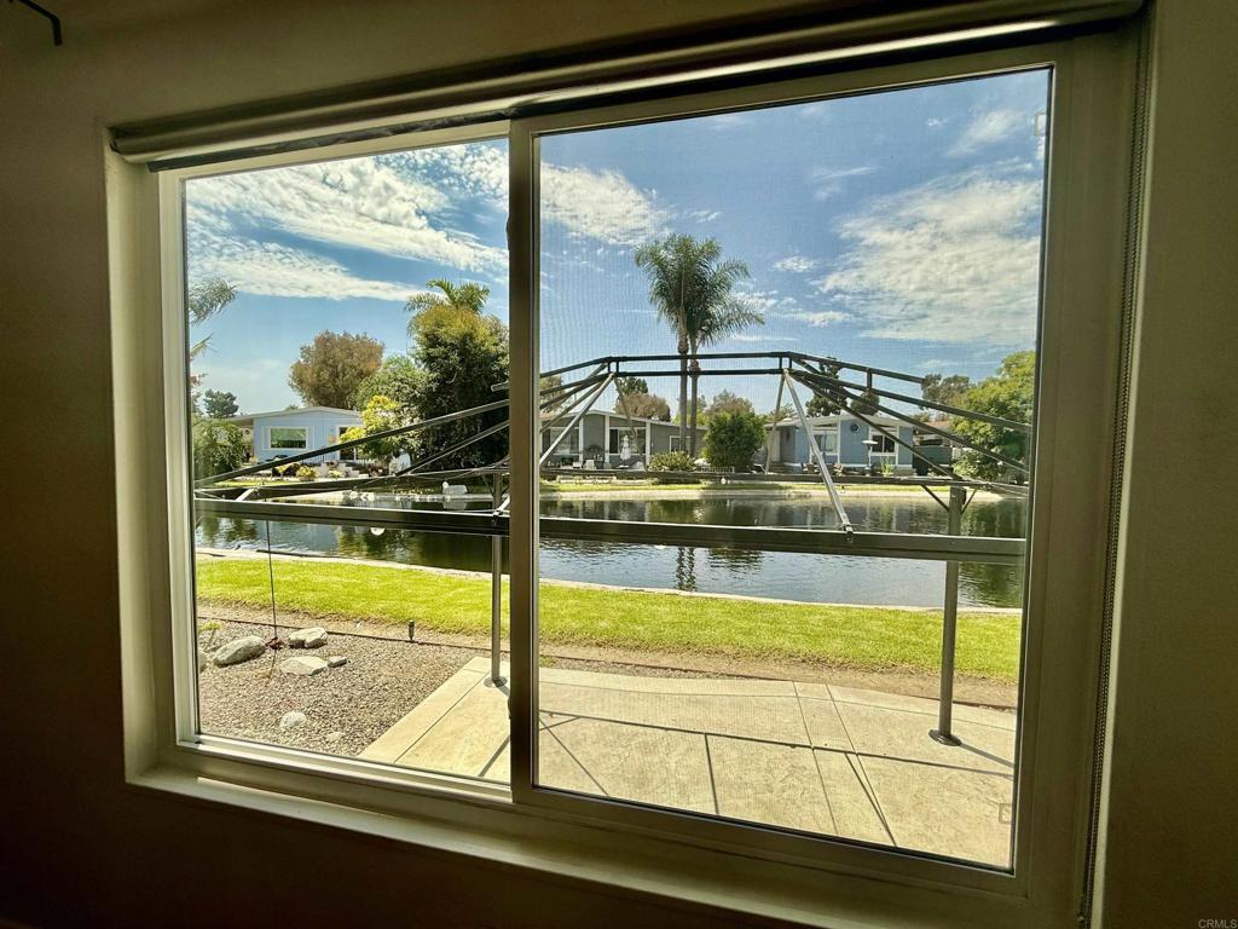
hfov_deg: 102.1
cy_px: 464
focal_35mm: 14
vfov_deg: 85.7
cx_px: 619
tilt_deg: -2.2
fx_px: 501
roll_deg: -1.1
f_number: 2.2
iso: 50
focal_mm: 2.22
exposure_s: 1/928
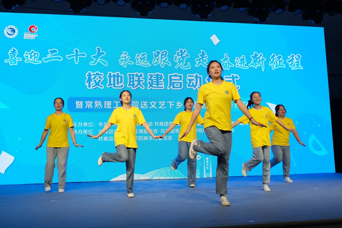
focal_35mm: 36
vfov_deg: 36.9
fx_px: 342
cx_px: 171
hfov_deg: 53.1
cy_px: 114
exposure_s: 1/125
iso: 320
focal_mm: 24.2
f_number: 5.6
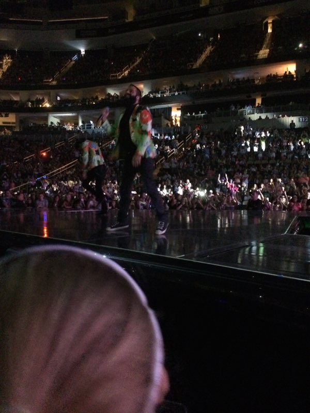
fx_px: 358
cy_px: 206
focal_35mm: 30
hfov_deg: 46.8
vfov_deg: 60.0
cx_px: 155
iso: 1000
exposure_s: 1/15
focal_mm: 4.12
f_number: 2.2
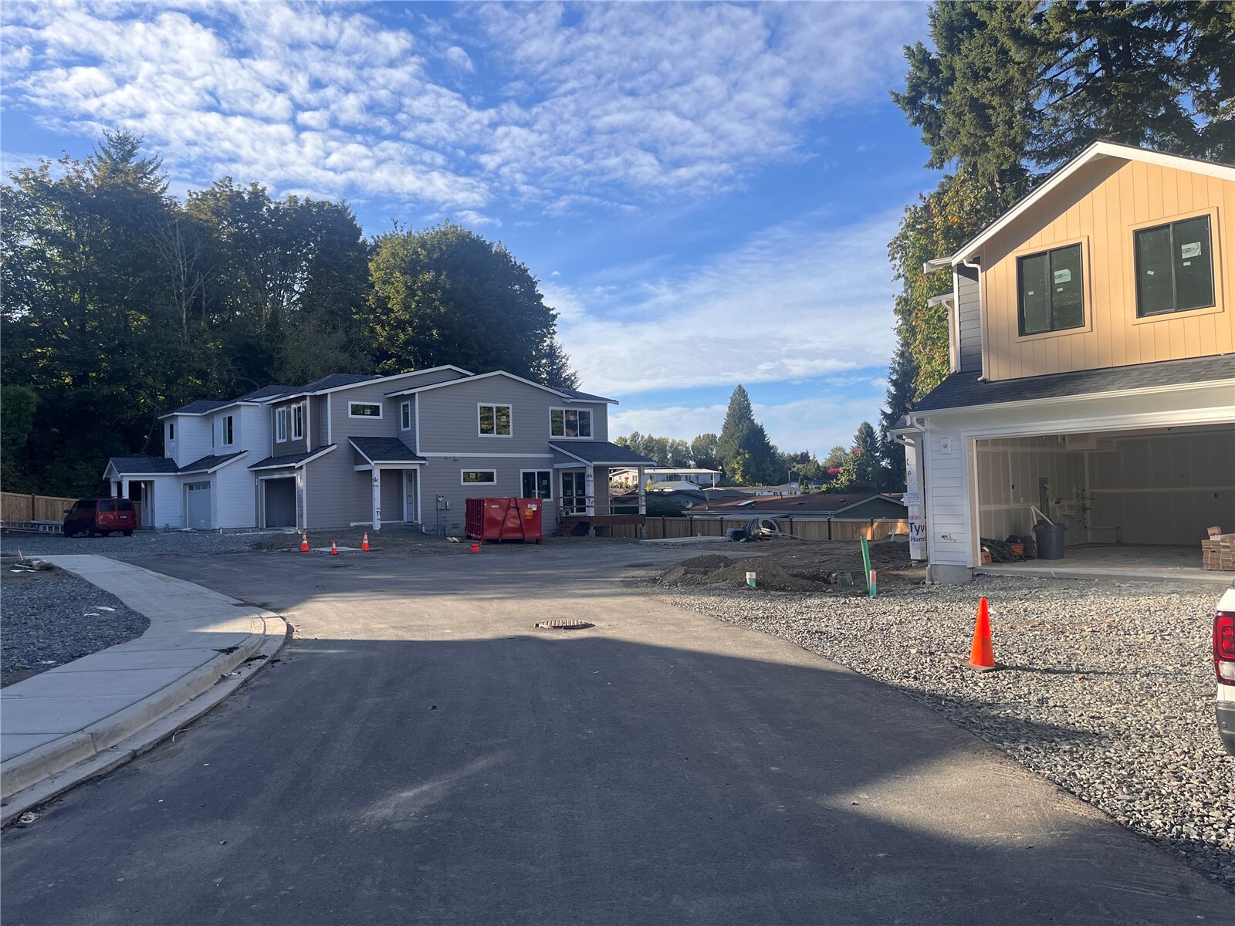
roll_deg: +2.0
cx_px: 618
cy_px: 463
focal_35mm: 26
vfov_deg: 53.1
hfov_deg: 67.3
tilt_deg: +2.4
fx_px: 928
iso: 50
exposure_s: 1/2309
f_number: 1.6
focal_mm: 5.1
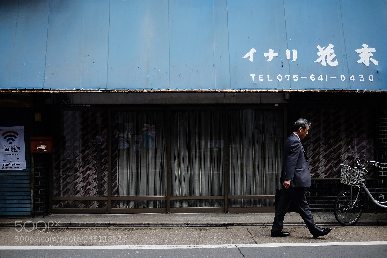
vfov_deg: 37.8
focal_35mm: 35
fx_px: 376
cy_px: 129
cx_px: 194
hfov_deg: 54.4
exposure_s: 1/4000
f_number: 1.4
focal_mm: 23
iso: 400
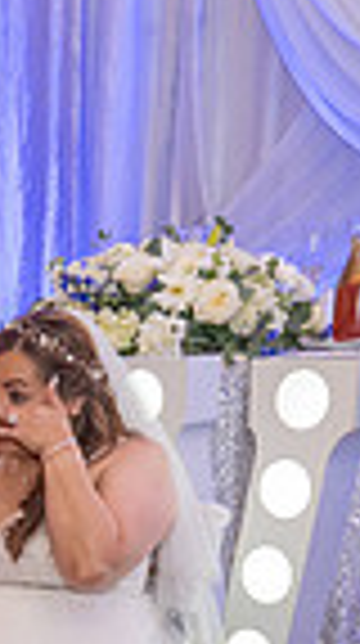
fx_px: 1738
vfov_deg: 19.6
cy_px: 799
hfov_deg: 9.9
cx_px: -585
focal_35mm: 102
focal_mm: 24
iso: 1600
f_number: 3.5
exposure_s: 1/200
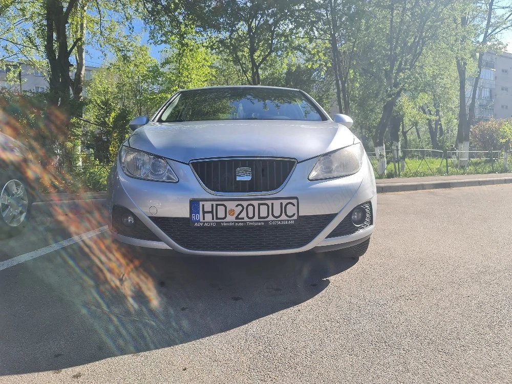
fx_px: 370
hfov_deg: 69.4
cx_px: 256
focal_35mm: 25
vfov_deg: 54.9
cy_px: 192
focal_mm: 7
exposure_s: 1/556
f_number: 1.8
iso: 50
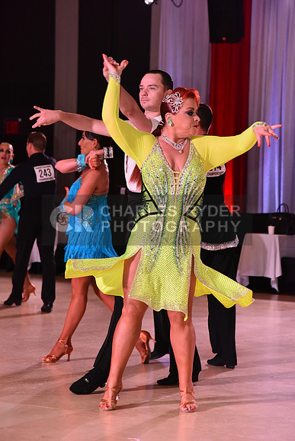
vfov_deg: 18.6
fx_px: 1351
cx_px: 148
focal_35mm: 110
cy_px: 220
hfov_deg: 12.5
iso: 2500
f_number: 6.3
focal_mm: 110
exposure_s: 1/320
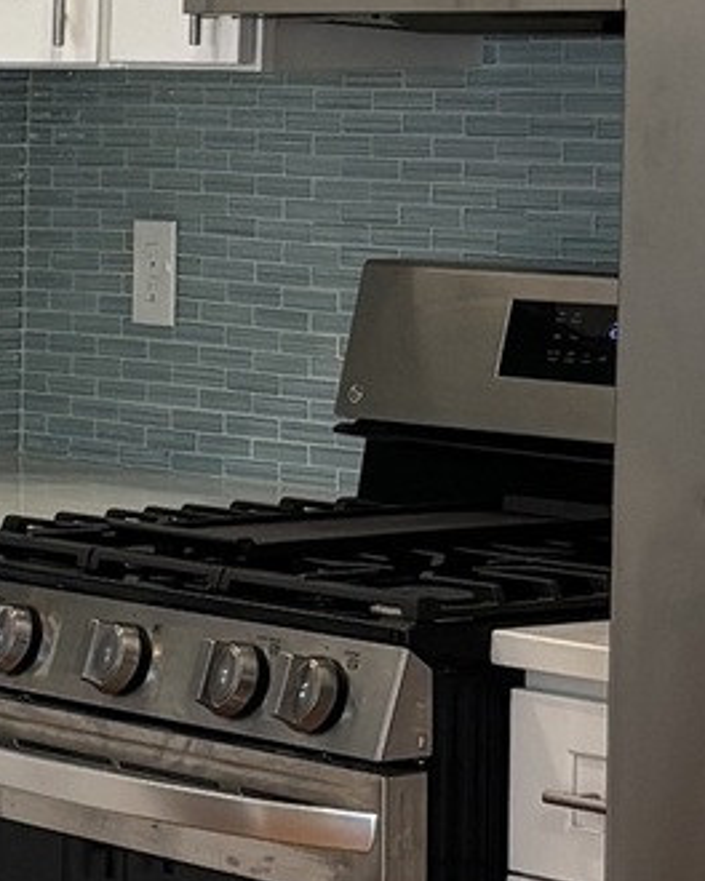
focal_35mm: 177
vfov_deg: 10.9
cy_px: 566
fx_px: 4616
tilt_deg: -7.2
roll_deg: -1.1
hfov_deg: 8.4
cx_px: -566
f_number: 1.6
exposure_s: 1/120
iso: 125
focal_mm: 5.96
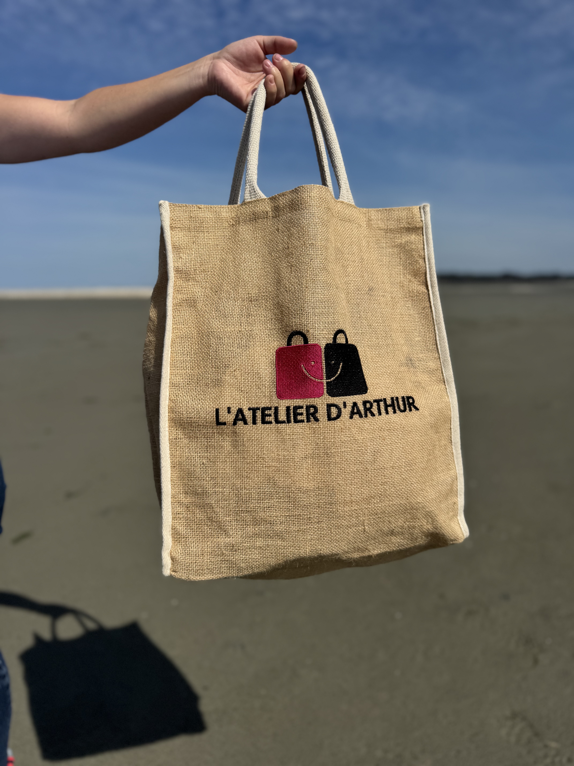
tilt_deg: -7.1
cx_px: 287
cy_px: 383
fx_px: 531
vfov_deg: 71.6
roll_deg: +3.3
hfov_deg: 56.8
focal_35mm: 24
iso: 80
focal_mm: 6.76
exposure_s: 1/10417
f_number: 1.78
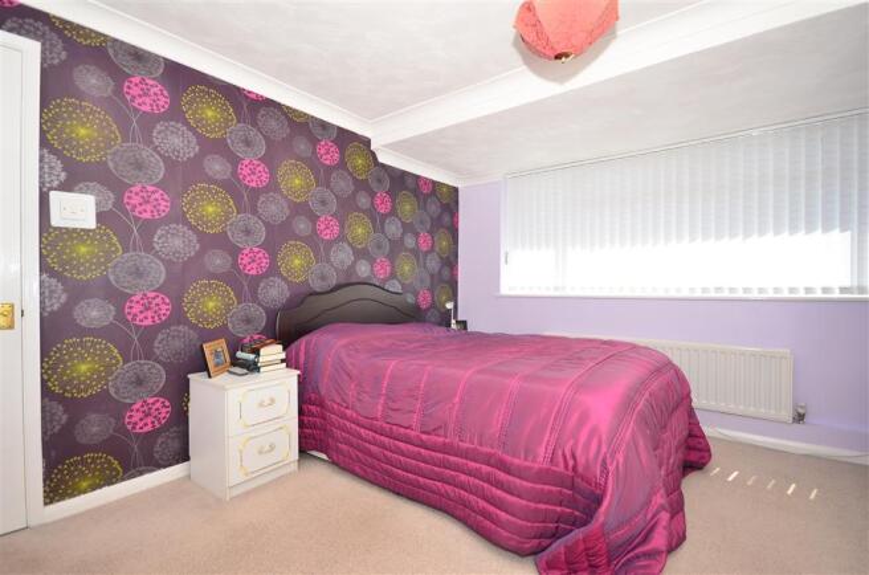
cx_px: 434
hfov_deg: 90.1
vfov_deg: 67.1
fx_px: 433
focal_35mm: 18
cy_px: 288
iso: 200
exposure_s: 1/200
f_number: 5.6
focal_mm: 12
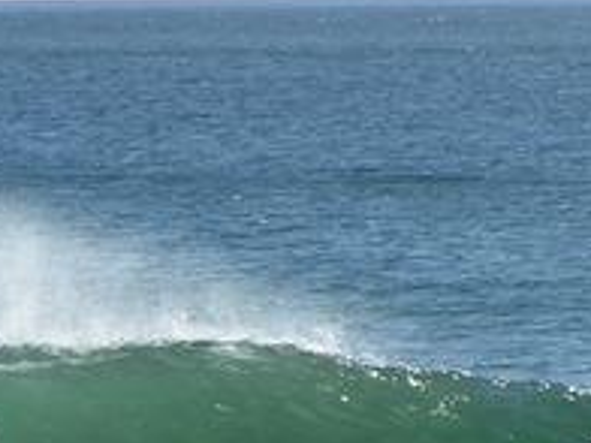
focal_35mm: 606
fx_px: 10346
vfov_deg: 2.5
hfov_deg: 3.3
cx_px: -14
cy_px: 446
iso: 50
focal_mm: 33
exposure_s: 1/500
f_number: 7.1
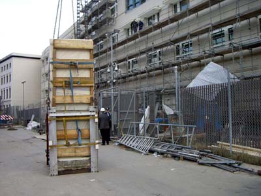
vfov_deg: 37.7
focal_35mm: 38
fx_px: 287
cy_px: 98
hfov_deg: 49.0
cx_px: 130
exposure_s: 1/320
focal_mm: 6.2
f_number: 2.7
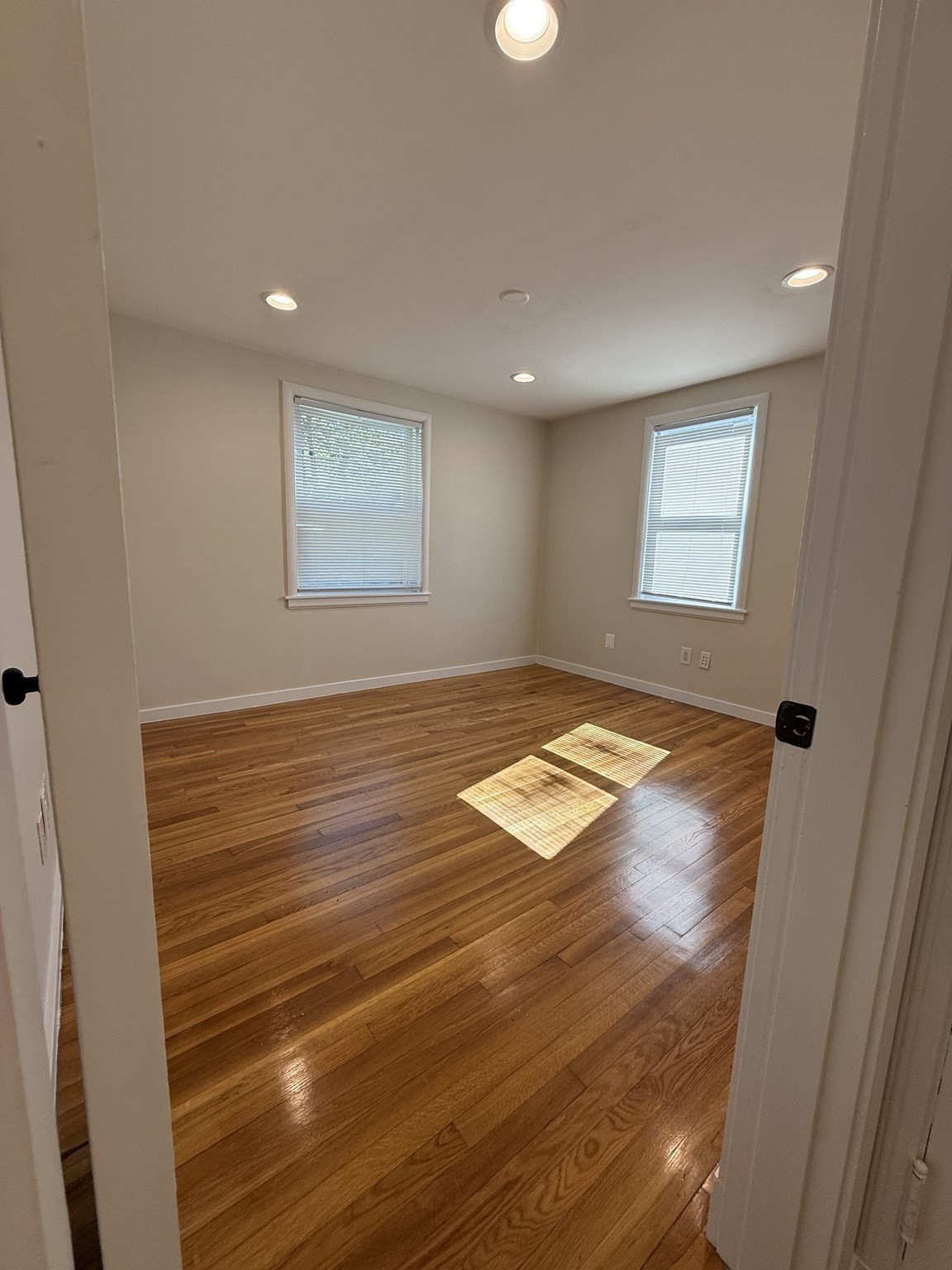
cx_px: 476
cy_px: 635
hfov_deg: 85.7
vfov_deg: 102.1
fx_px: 513
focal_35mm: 14
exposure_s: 1/120
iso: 64
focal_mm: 2.22
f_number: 2.2
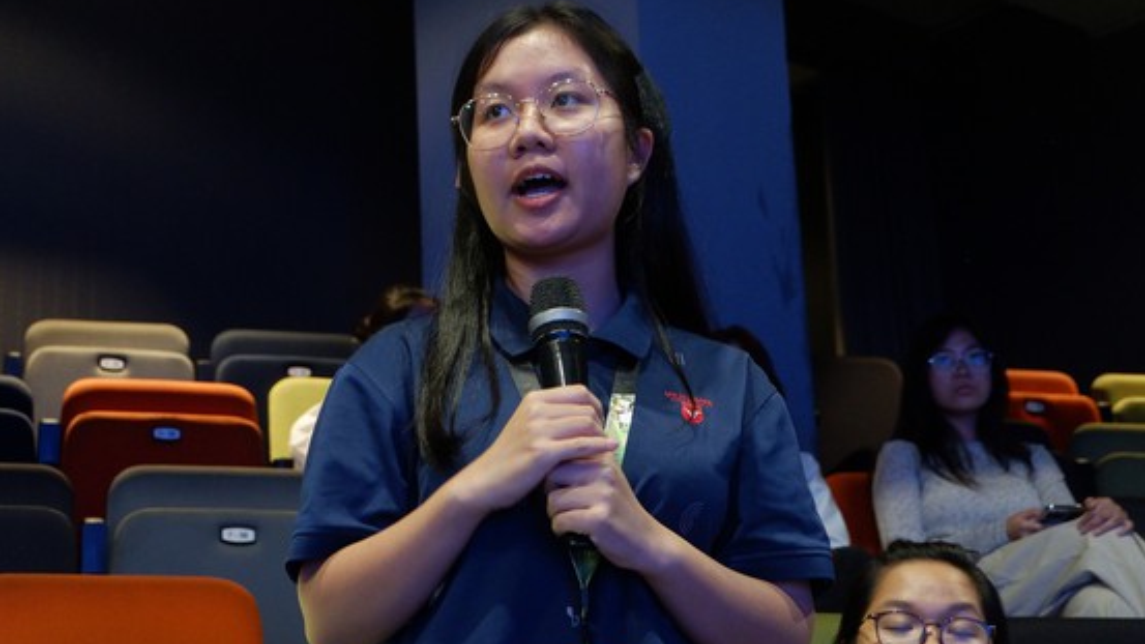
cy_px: 305
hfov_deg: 32.3
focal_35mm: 65
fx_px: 1973
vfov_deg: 18.5
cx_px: 456
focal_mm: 31
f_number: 4.7
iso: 2000
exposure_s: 1/70
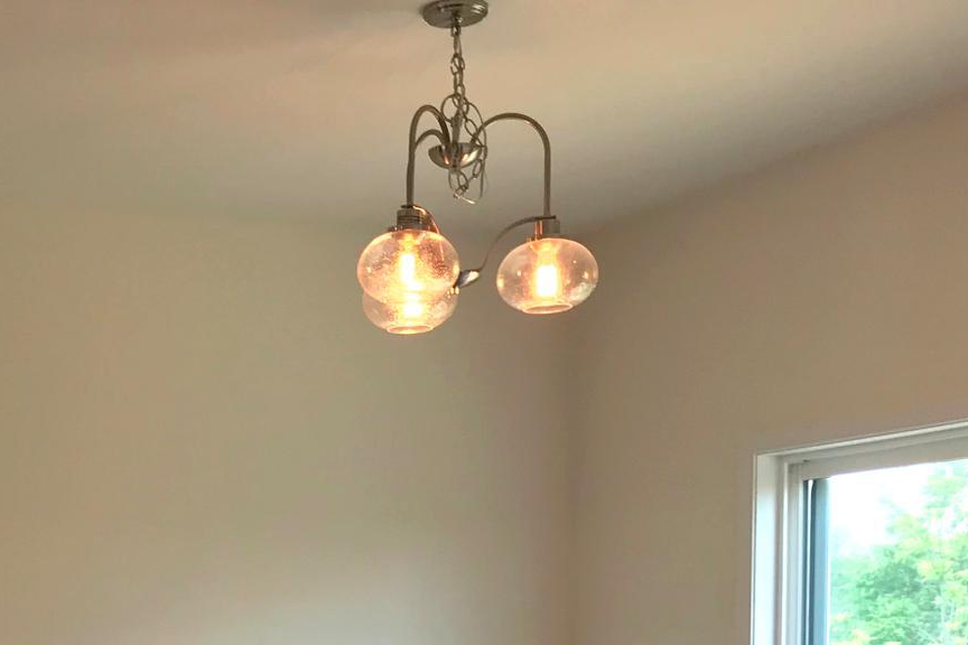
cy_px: 842
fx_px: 1855
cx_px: 13
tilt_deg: -3.9
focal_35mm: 69
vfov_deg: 18.4
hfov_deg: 27.6
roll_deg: +0.5
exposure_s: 1/60
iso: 25
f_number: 1.8
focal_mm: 3.99
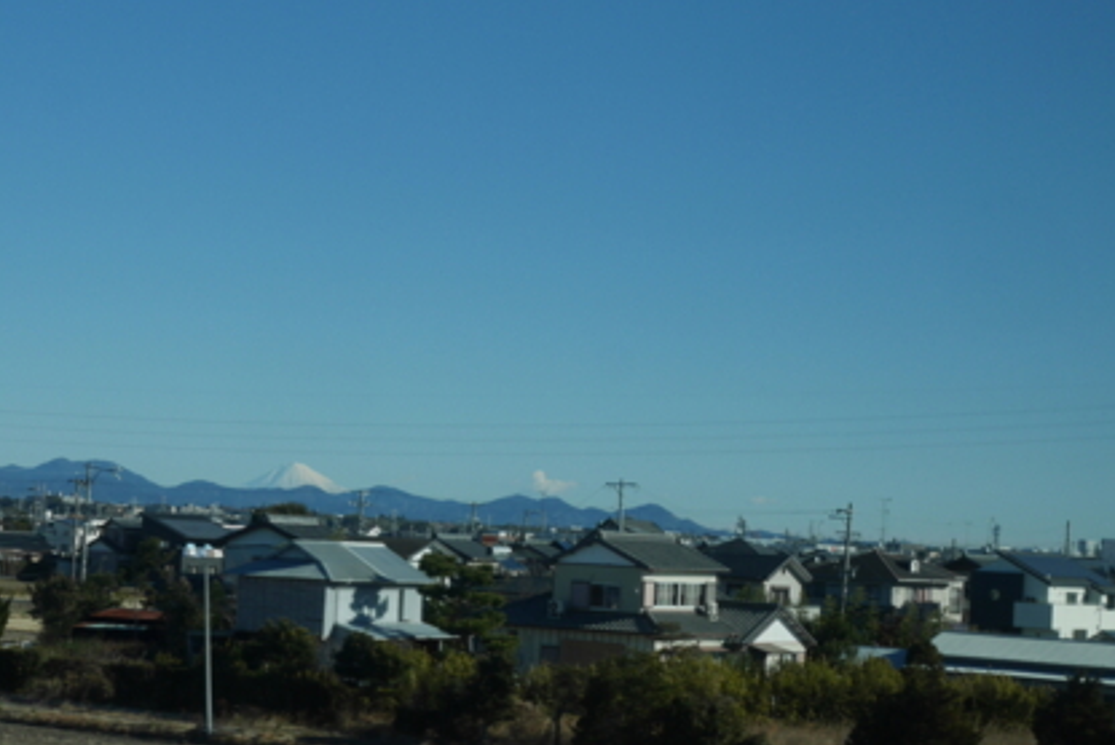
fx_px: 2603
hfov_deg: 24.0
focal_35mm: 84
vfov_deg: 16.3
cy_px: 468
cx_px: 322
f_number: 10
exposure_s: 1/320
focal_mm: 28
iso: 200
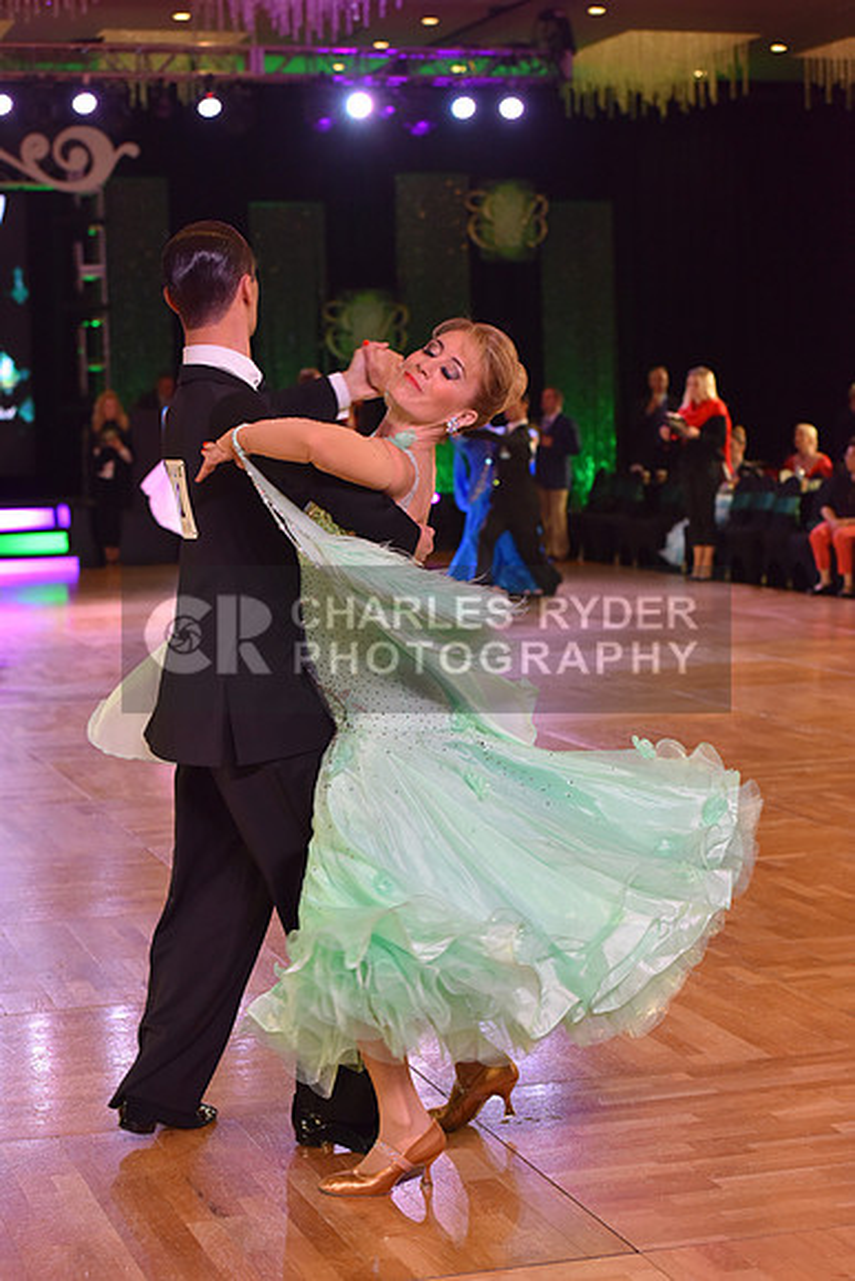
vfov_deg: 28.8
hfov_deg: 19.5
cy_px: 640
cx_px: 428
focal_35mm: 70
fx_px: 2492
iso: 2000
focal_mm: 70
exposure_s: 1/320
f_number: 4.5
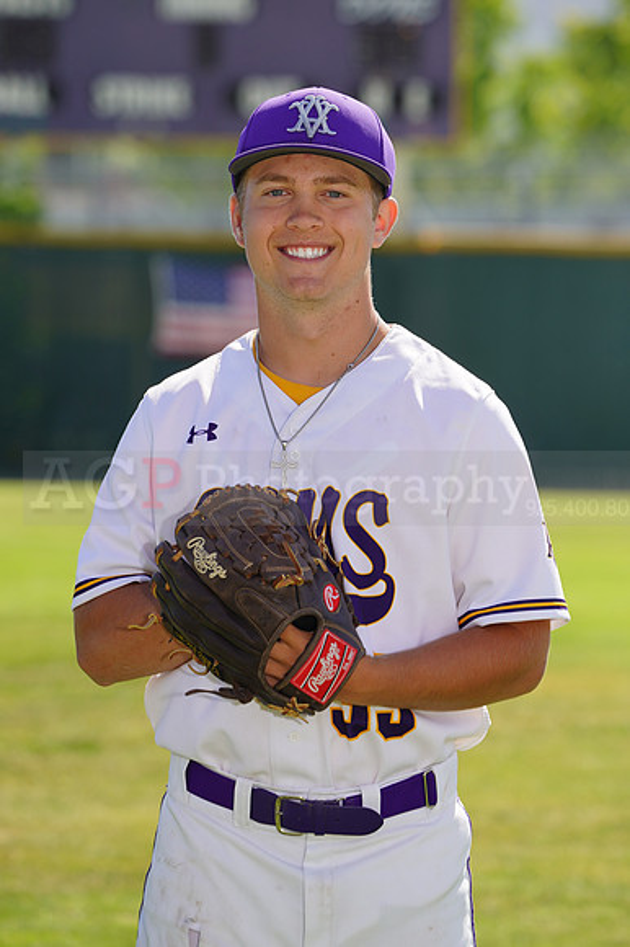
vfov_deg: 7.6
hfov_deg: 5.1
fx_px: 7122
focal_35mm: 271
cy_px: 474
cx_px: 315
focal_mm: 271
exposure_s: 1/250
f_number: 8
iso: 100
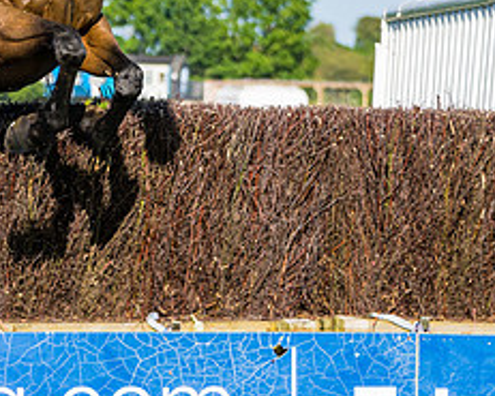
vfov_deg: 3.9
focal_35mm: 399
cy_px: 234
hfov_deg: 4.8
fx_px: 5848
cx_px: -19
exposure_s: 1/2000
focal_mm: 92
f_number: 4
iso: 200
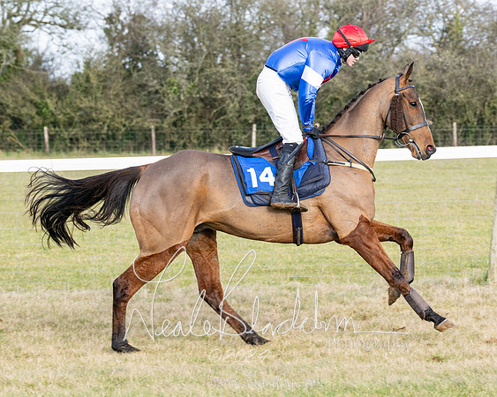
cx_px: 317
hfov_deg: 9.4
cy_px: 216
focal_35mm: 206
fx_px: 3035
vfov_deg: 7.5
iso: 400
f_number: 5
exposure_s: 1/800
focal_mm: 110
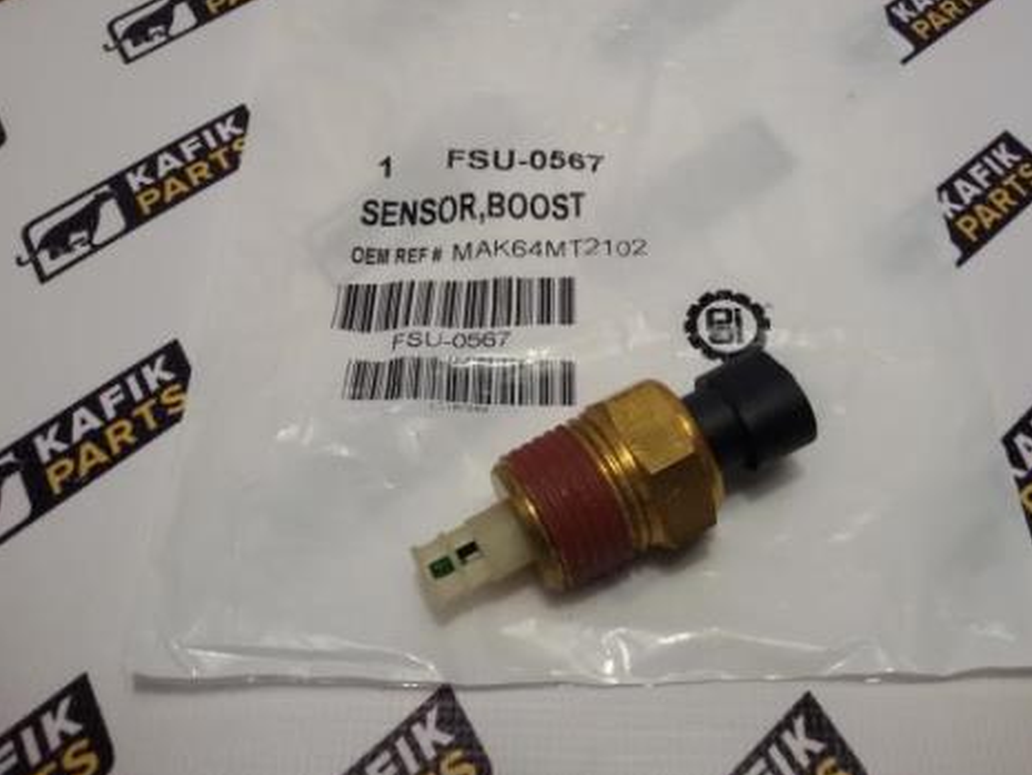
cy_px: 334
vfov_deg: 39.6
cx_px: 593
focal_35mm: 36
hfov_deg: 51.2
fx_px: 1074
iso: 64
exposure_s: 1/100
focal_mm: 2.93
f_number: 2.4
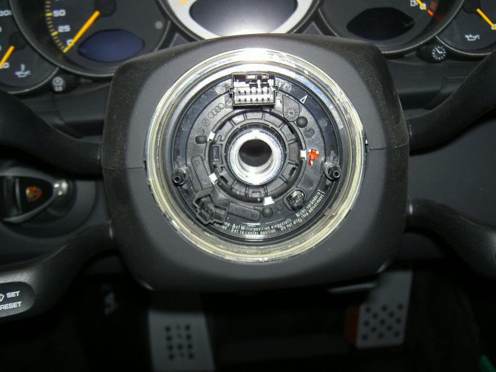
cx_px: 248
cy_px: 186
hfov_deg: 47.9
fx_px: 559
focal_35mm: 39
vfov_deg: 36.8
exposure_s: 1/60
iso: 100
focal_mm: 8
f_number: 2.8
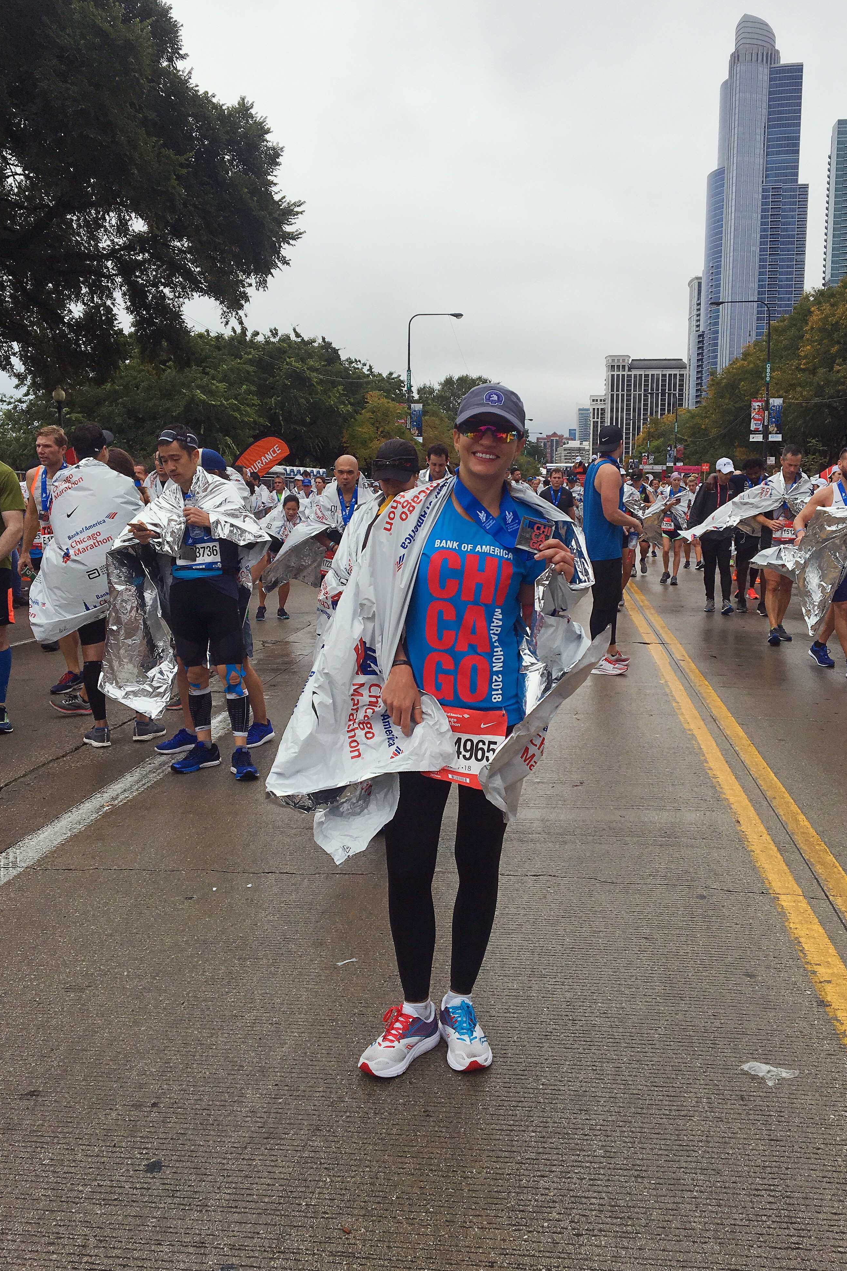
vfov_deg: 60.3
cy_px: 624
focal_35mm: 31
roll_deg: -0.6
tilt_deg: -6.6
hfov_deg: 42.3
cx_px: 468
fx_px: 1094
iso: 25
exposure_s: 1/1350
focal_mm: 4.15
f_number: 2.2
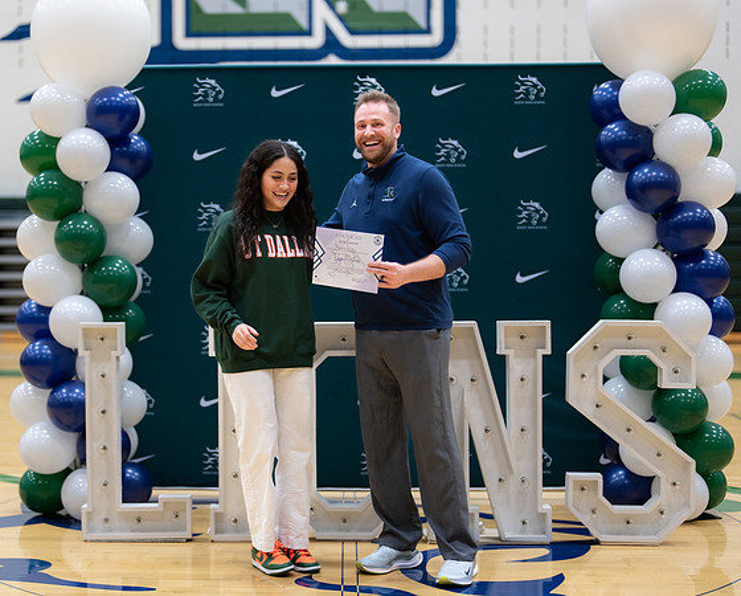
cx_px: 261
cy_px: 312
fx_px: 1355
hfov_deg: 30.4
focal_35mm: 62
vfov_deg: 24.8
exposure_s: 1/320
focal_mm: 50
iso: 400
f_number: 1.2
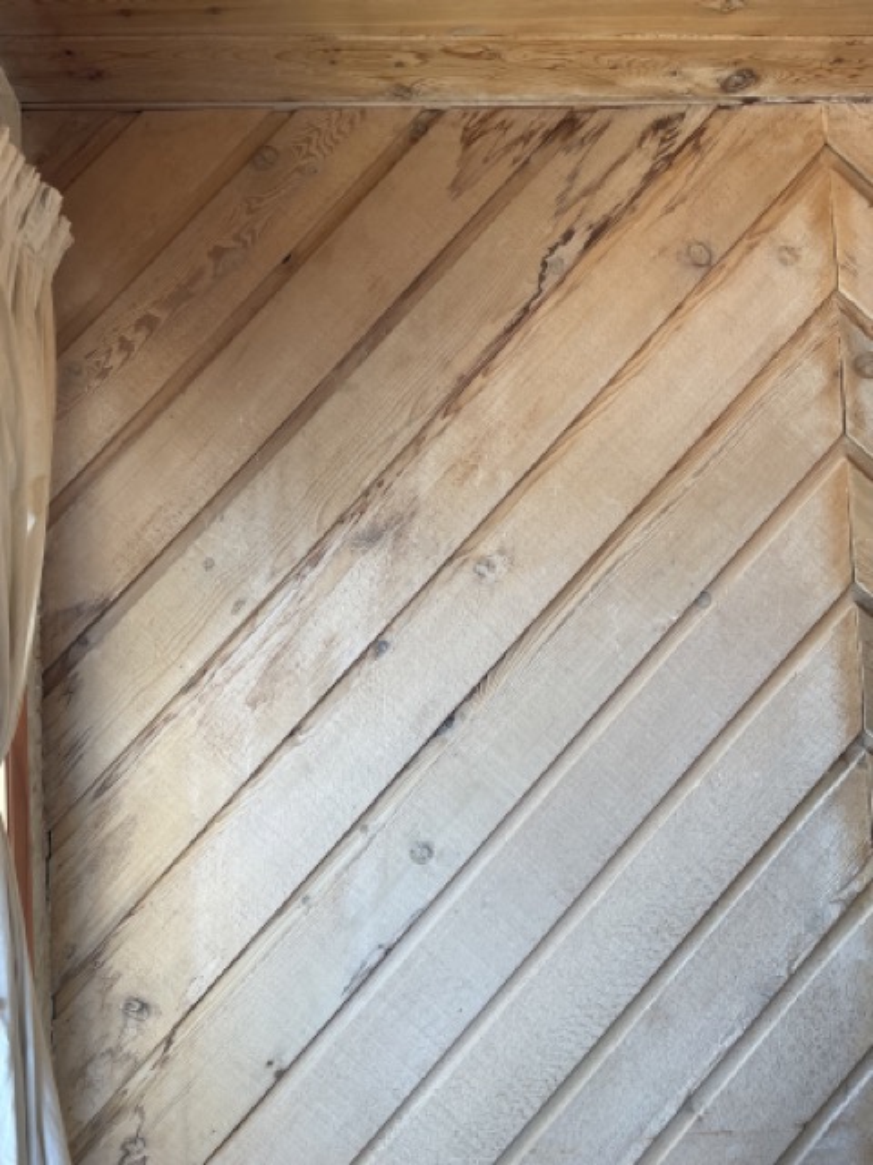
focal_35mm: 26
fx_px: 874
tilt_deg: +1.2
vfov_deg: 67.3
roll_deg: +1.4
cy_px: 582
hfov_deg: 53.1
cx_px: 436
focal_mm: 4.2
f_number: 1.6
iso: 64
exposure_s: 1/60
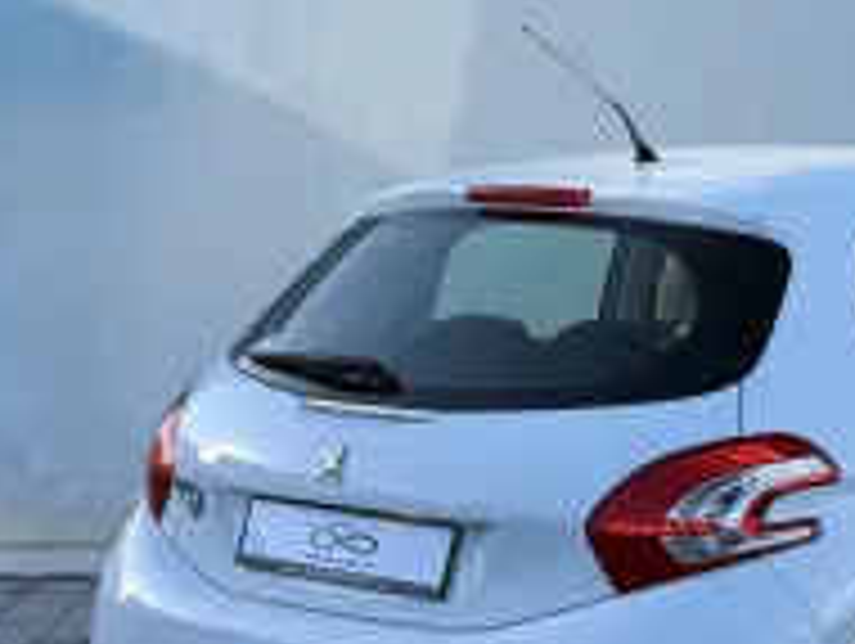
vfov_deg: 14.6
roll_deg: -0.1
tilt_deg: -7.8
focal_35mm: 101
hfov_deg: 19.0
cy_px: 455
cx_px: 810
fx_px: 2498
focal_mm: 6.76
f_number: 1.78
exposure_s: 1/1222
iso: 64
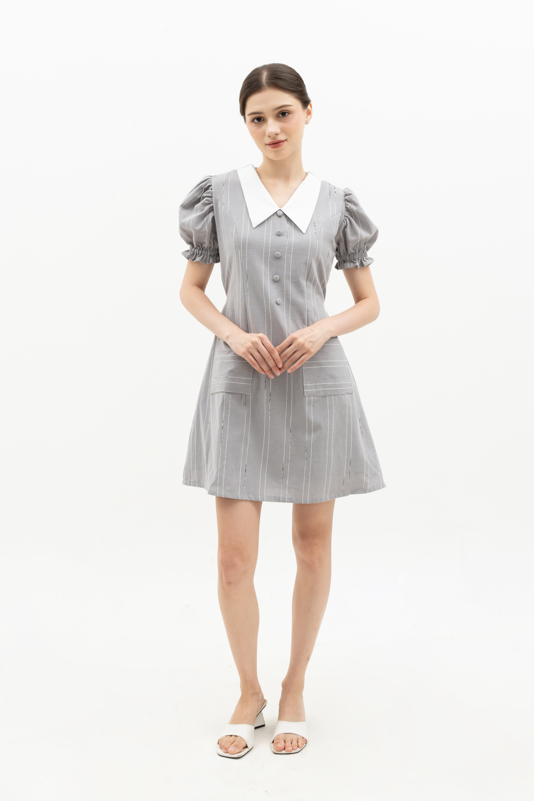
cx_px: 267
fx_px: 934
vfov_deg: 46.4
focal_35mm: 42
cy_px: 400
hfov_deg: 31.9
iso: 100
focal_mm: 42
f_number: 11
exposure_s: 1/160
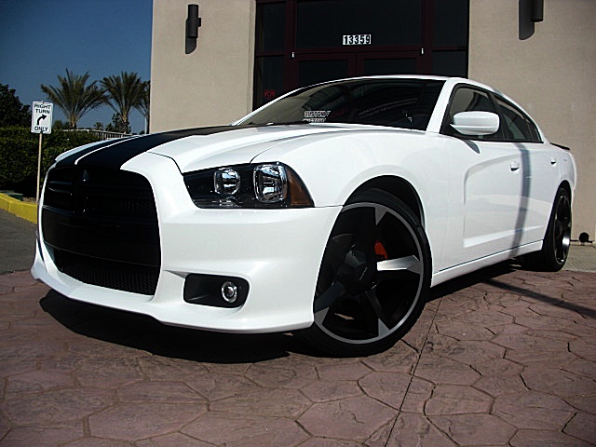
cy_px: 224
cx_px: 298
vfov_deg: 39.7
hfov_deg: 51.4
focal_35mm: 36
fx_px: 620
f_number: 7.9
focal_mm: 6.3
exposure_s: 1/250
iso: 50
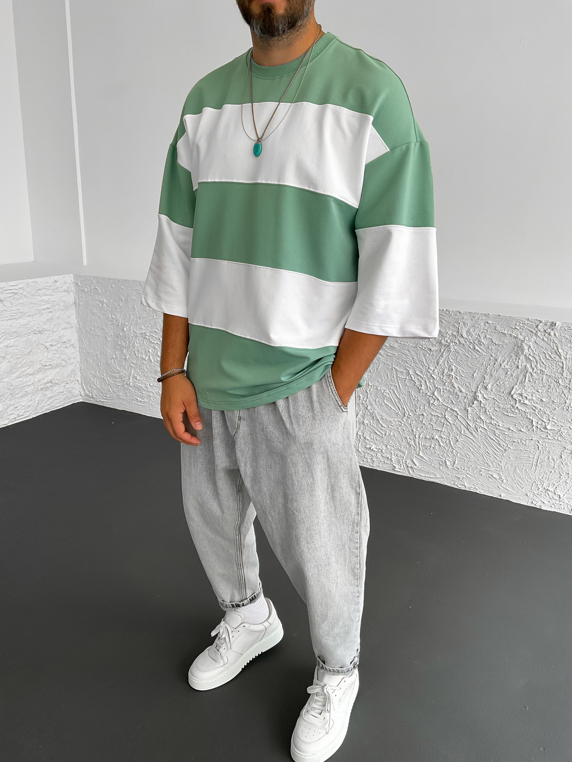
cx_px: 286
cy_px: 381
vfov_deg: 61.7
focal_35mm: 29
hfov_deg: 48.2
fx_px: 639
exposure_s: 1/120
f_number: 1.8
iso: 50
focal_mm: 3
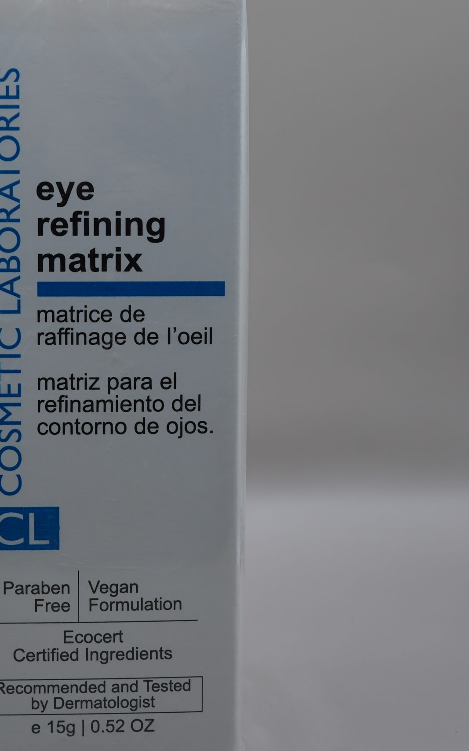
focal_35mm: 55
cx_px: 108
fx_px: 1125
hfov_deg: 23.3
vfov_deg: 36.9
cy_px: 340
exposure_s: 1/80
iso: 125
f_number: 6.3
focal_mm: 24
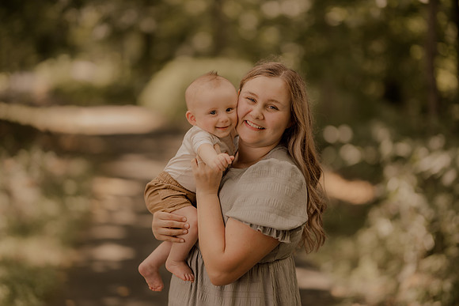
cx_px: 230
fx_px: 1084
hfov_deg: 23.9
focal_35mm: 85
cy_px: 153
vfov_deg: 16.1
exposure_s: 1/1000
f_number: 1.4
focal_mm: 85
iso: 160
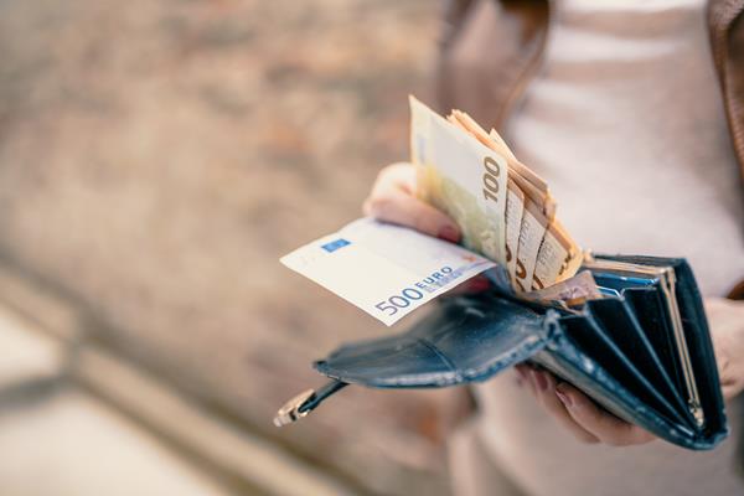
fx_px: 723
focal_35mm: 35
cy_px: 248
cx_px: 372
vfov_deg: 37.9
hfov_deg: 54.4
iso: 200
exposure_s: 1/160
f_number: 2
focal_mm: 35
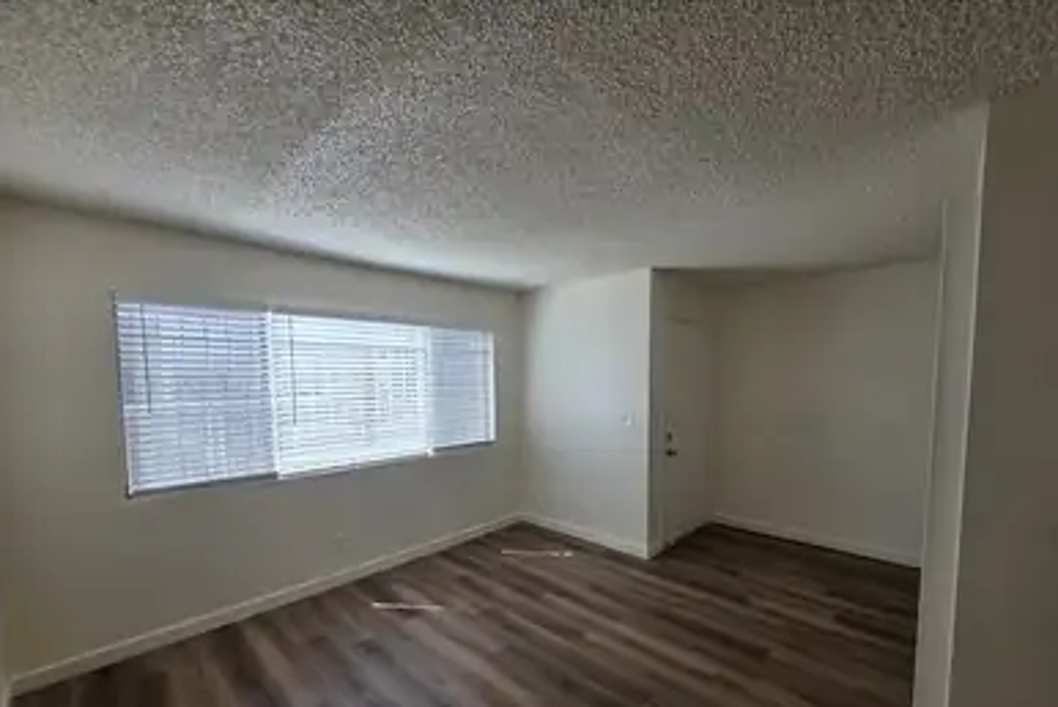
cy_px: 408
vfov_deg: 80.7
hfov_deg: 104.2
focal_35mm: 14
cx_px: 534
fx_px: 412
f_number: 1.9
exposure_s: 1/120
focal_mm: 2.2
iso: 40
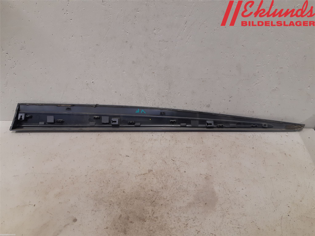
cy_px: 118
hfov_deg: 67.3
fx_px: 237
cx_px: 158
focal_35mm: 26
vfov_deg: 53.1
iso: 160
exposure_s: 1/50
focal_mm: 3.93
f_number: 1.7
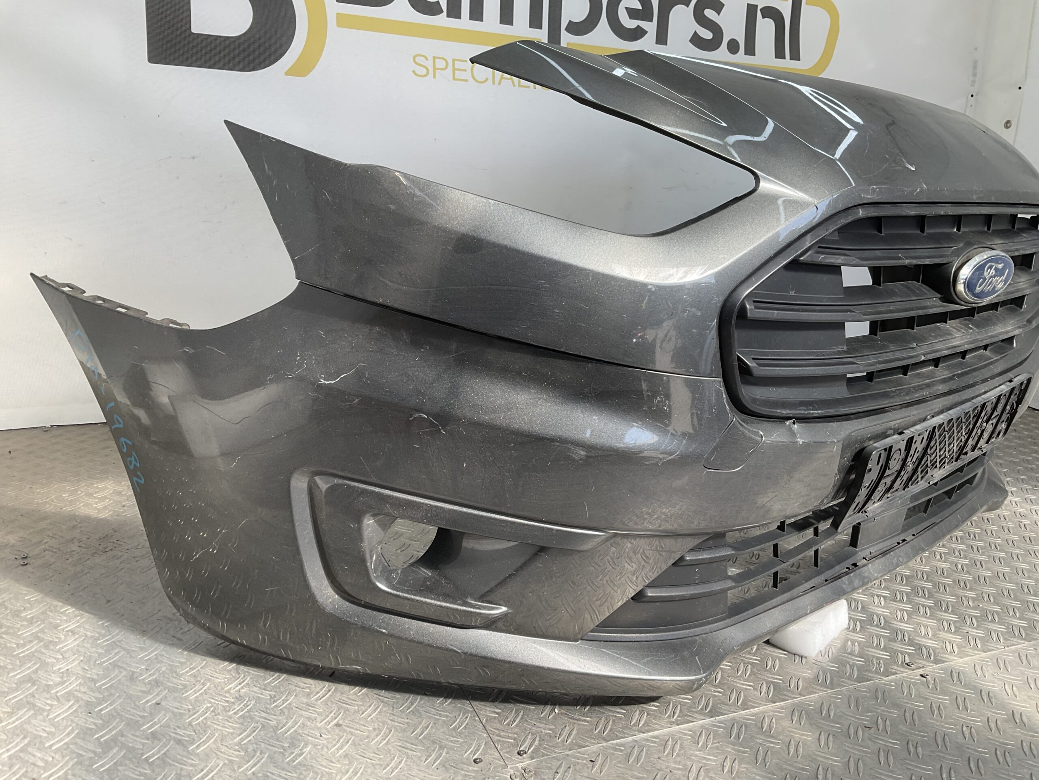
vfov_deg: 48.2
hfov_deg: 61.7
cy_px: 390
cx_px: 520
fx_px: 870
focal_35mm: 29
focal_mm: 3
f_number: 1.8
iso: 16
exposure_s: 1/232
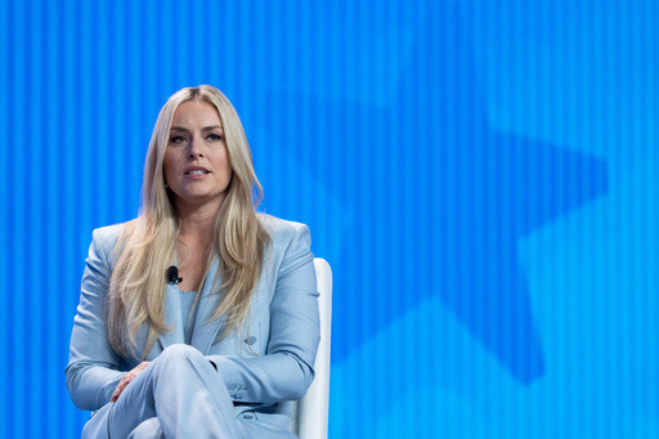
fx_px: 3660
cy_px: 220
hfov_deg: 10.3
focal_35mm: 200
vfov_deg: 6.9
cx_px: 330
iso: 1600
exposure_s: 1/500
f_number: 2.8
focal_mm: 200
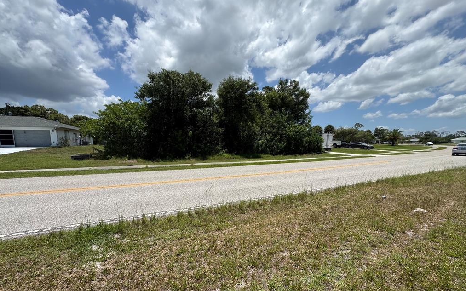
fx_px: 190
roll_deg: +0.2
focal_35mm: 15
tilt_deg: -7.6
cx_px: 233
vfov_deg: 74.4
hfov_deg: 101.5
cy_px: 166
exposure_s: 1/2342
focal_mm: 2.22
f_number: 2.2
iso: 50
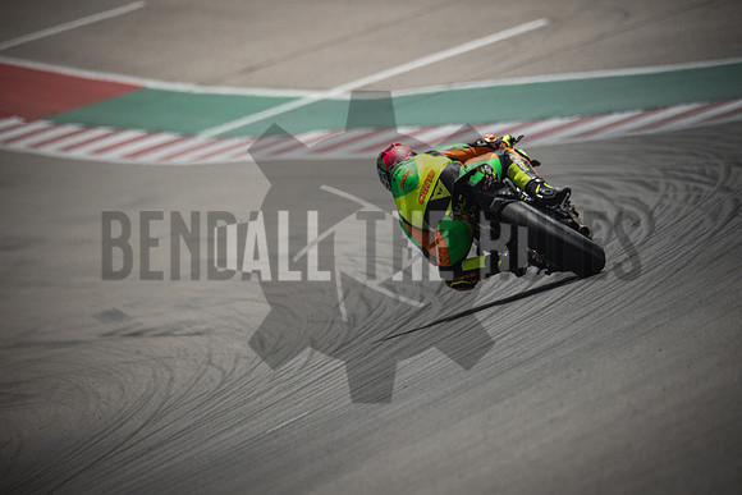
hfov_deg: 3.4
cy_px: 248
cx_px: 371
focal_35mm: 600
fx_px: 12369
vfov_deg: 2.3
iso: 640
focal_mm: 400
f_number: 5.6
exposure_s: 1/3200
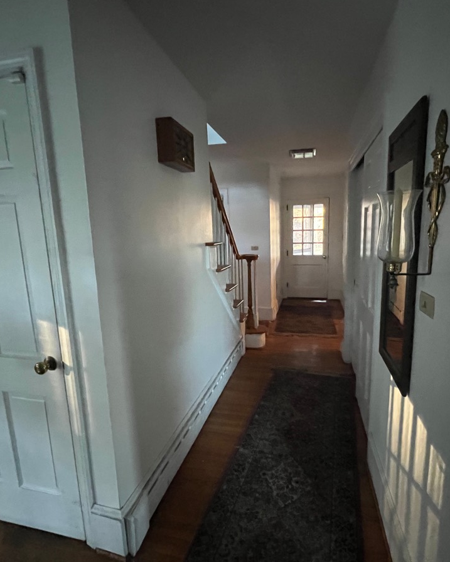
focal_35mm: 17
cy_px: 280
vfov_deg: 89.6
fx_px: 283
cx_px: 242
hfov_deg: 76.9
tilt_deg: -9.0
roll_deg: +1.6
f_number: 1.8
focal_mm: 1.57
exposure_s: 1/41
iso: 1000
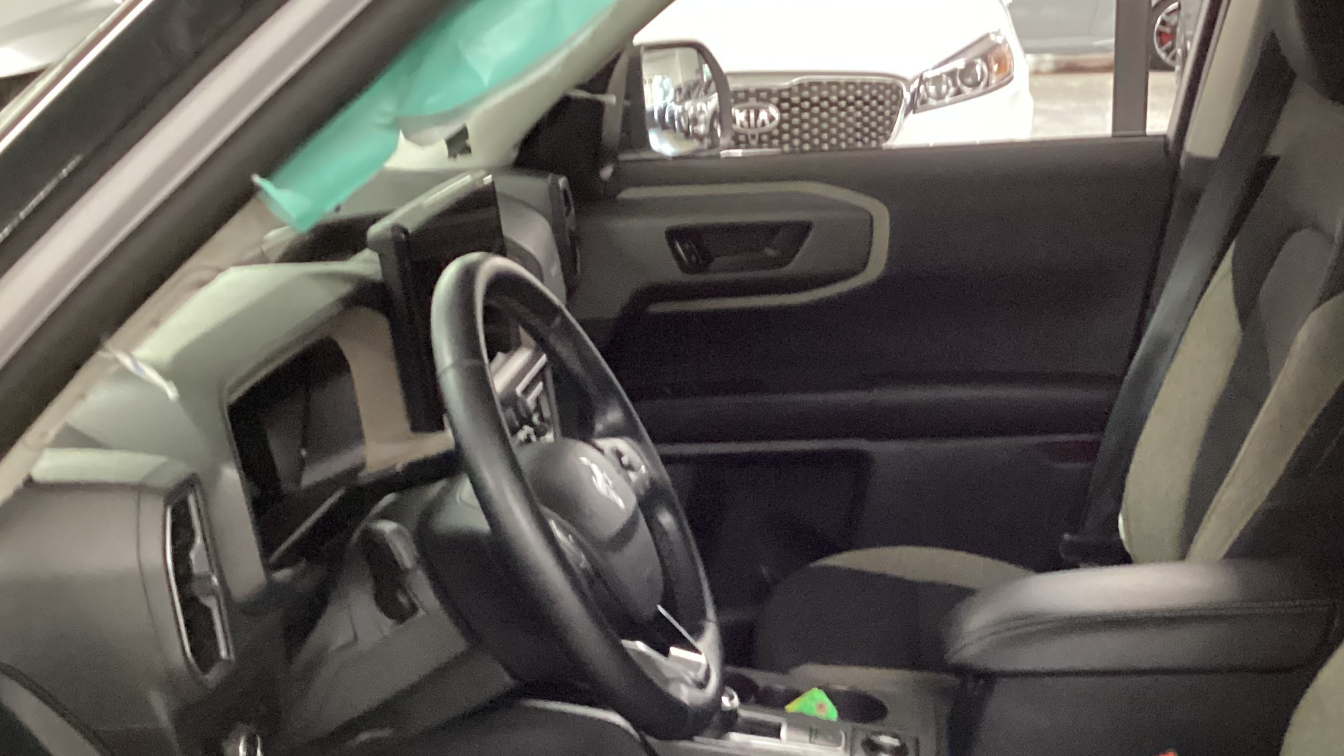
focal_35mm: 55
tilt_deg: -21.2
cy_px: 612
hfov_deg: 37.7
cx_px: 811
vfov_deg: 21.5
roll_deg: -0.1
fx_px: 1960
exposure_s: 1/25
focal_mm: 3.3
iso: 640
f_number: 2.4
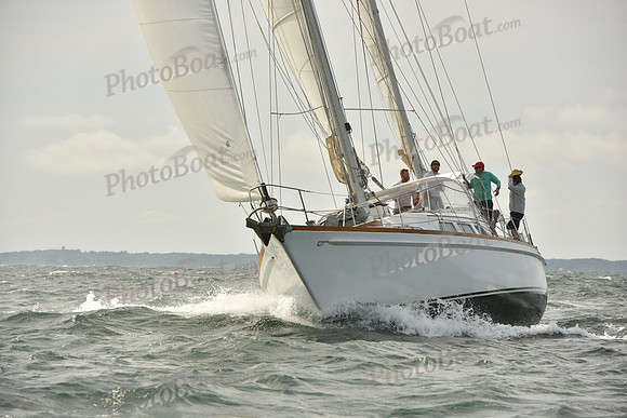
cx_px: 314
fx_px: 3484
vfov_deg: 6.9
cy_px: 209
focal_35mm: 200
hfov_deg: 10.3
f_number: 9
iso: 320
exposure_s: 1/1250
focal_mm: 200
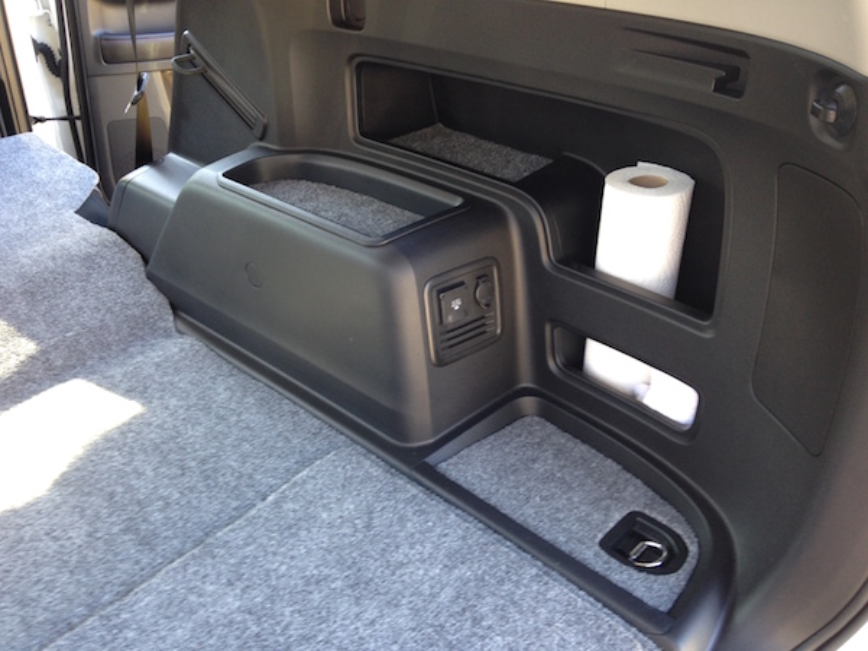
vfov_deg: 42.9
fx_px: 827
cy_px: 326
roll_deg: +1.6
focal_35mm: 33
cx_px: 434
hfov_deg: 55.4
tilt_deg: -31.5
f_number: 2.4
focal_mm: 4.12
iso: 64
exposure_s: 1/20
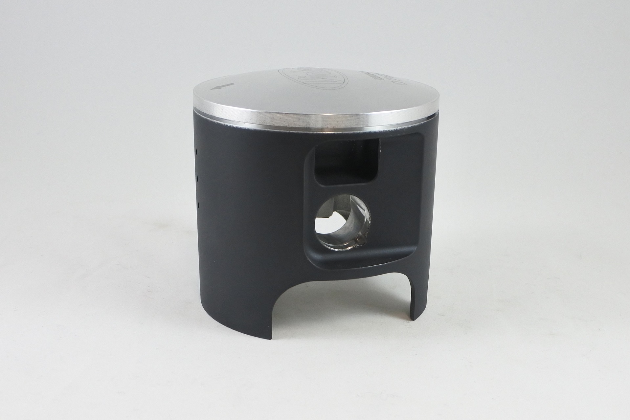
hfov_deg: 67.4
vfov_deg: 47.9
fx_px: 473
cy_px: 210
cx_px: 315
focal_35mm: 27
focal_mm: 10
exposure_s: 1/160
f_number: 3.5
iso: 400
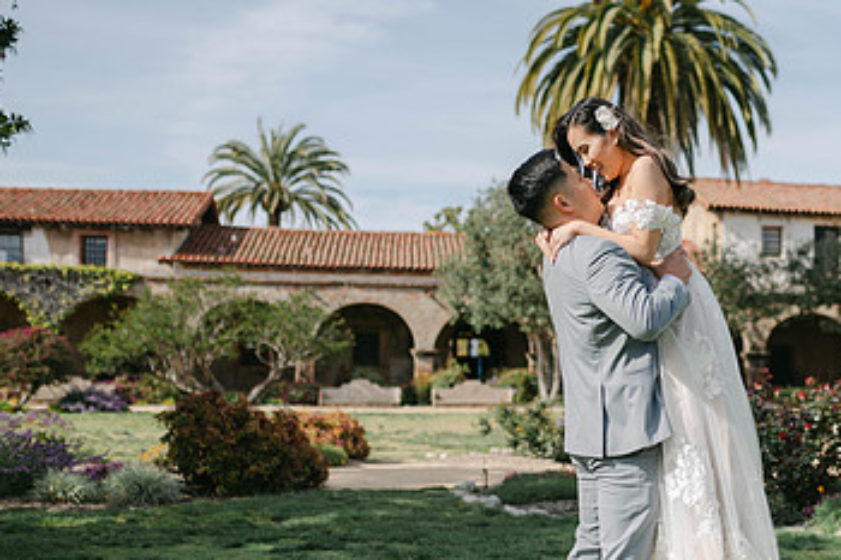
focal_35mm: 59
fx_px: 1378
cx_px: 663
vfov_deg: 22.8
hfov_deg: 33.1
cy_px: 387
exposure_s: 1/5000
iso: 100
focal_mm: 35
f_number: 2
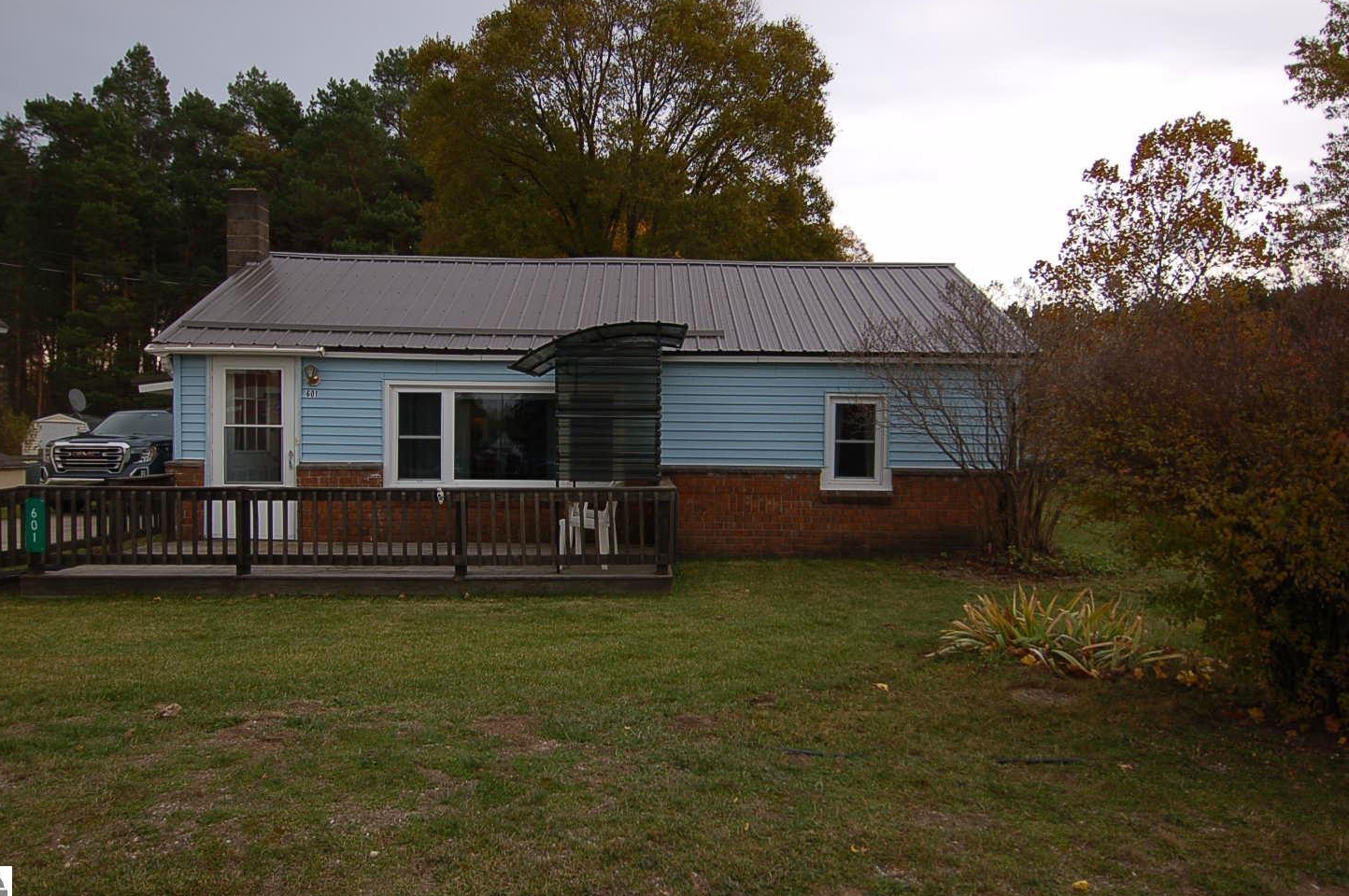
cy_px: 455
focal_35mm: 25
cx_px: 654
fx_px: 936
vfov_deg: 51.2
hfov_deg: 71.5
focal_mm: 16
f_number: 4
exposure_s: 1/250
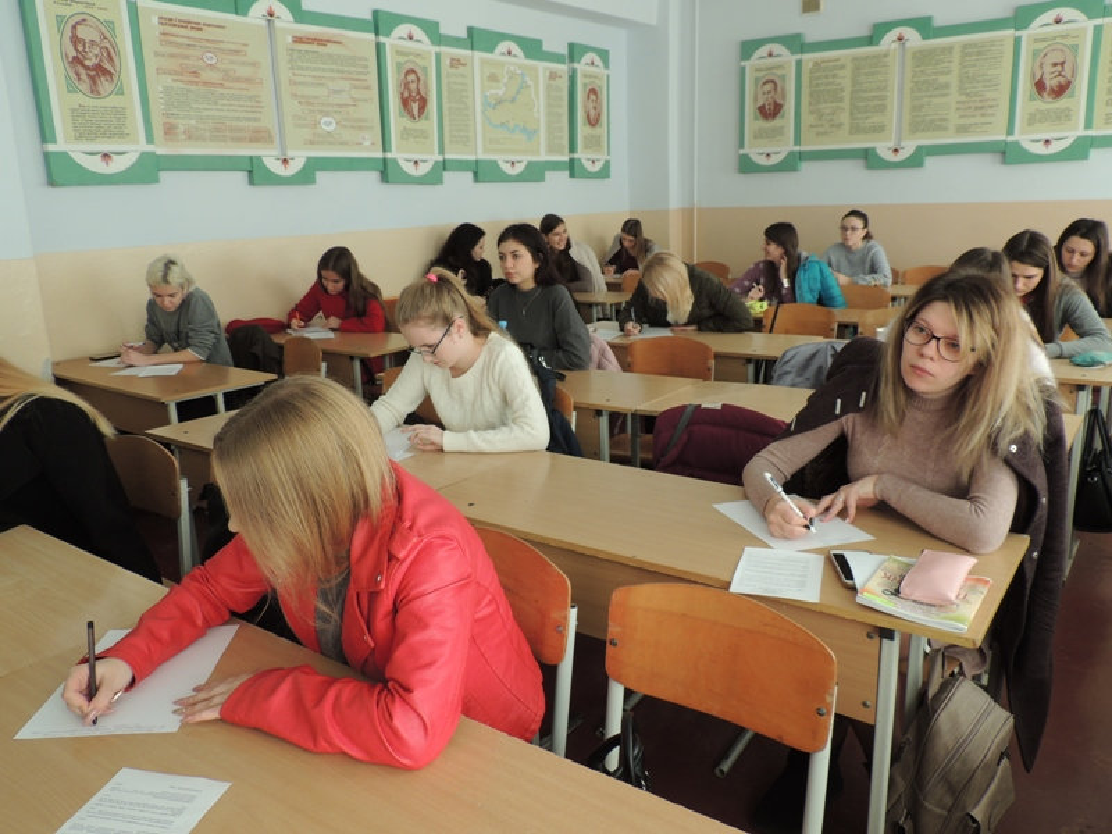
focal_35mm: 28
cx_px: 556
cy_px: 417
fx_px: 899
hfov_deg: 63.4
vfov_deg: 49.7
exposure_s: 1/50
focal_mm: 4.9
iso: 100
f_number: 3.1
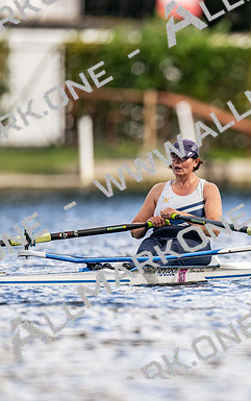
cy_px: 200
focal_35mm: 922
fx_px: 10080
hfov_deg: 1.4
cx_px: 222
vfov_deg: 2.3
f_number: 4
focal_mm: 600
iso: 400
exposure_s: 1/2500
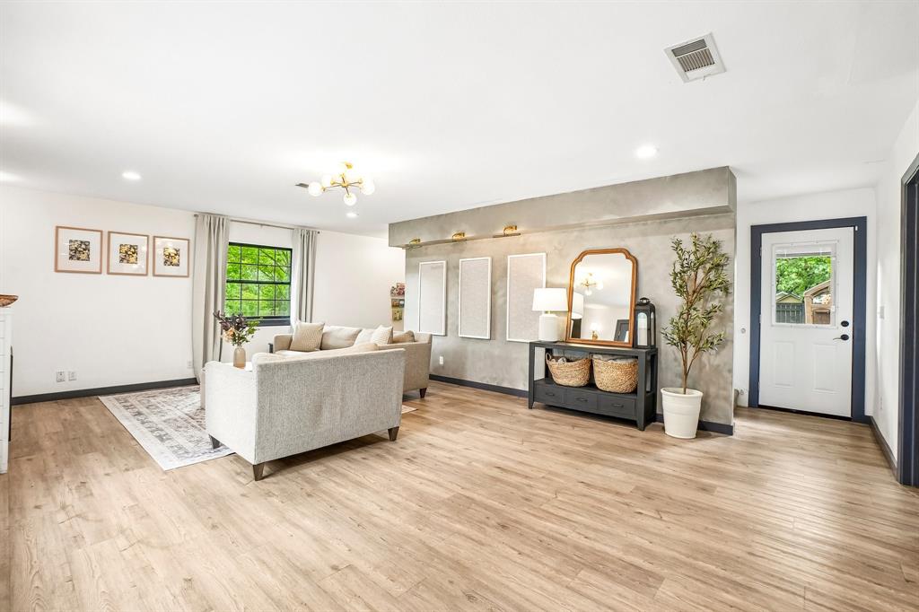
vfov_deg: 77.3
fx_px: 383
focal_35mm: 15
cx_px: 460
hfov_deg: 100.4
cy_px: 306
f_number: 8
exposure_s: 1/15
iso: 400
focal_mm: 10
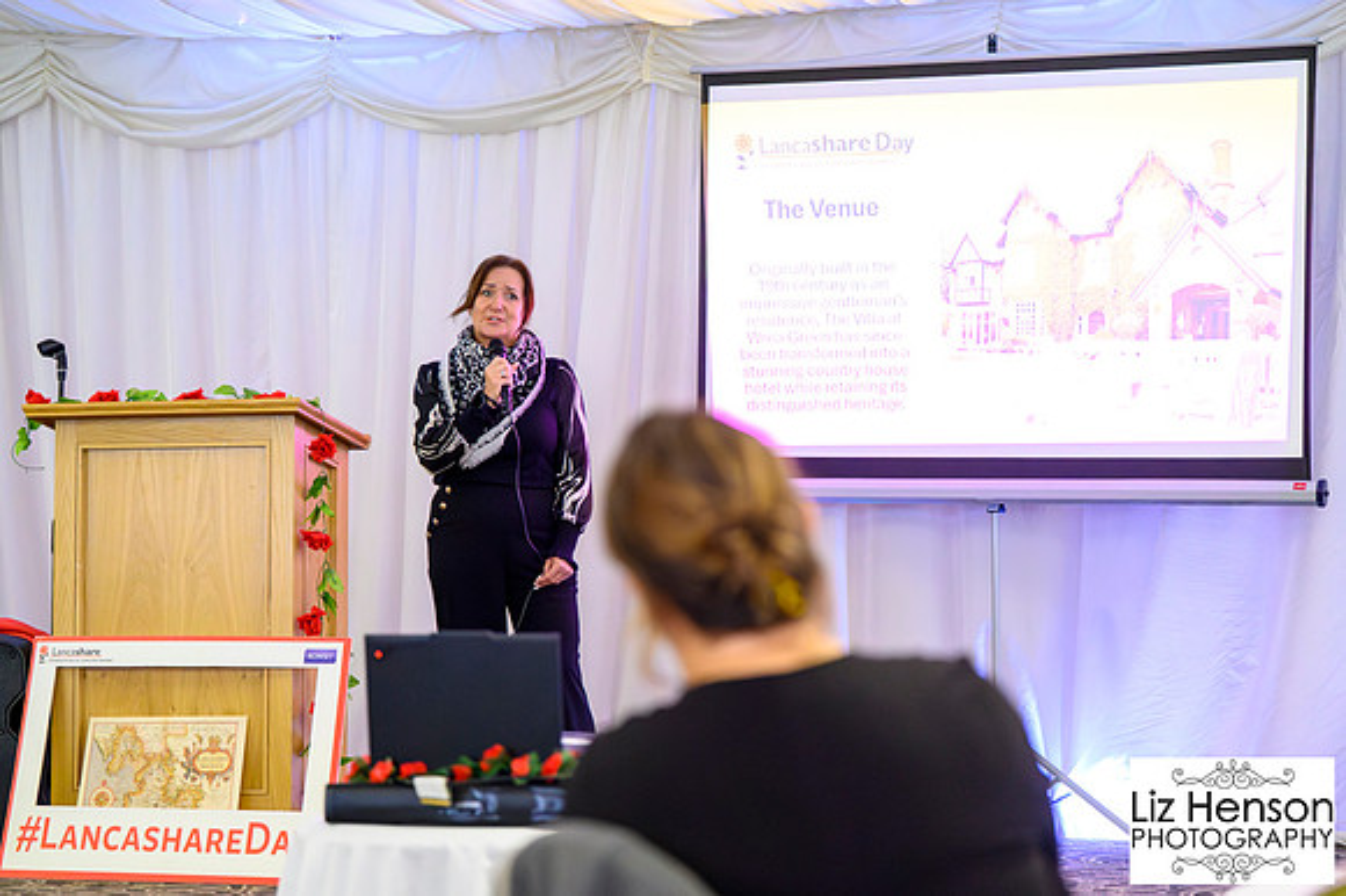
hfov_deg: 25.8
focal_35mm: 79
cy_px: 448
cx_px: 673
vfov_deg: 17.3
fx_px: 2944
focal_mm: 77
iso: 12800
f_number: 2.8
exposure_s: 1/200
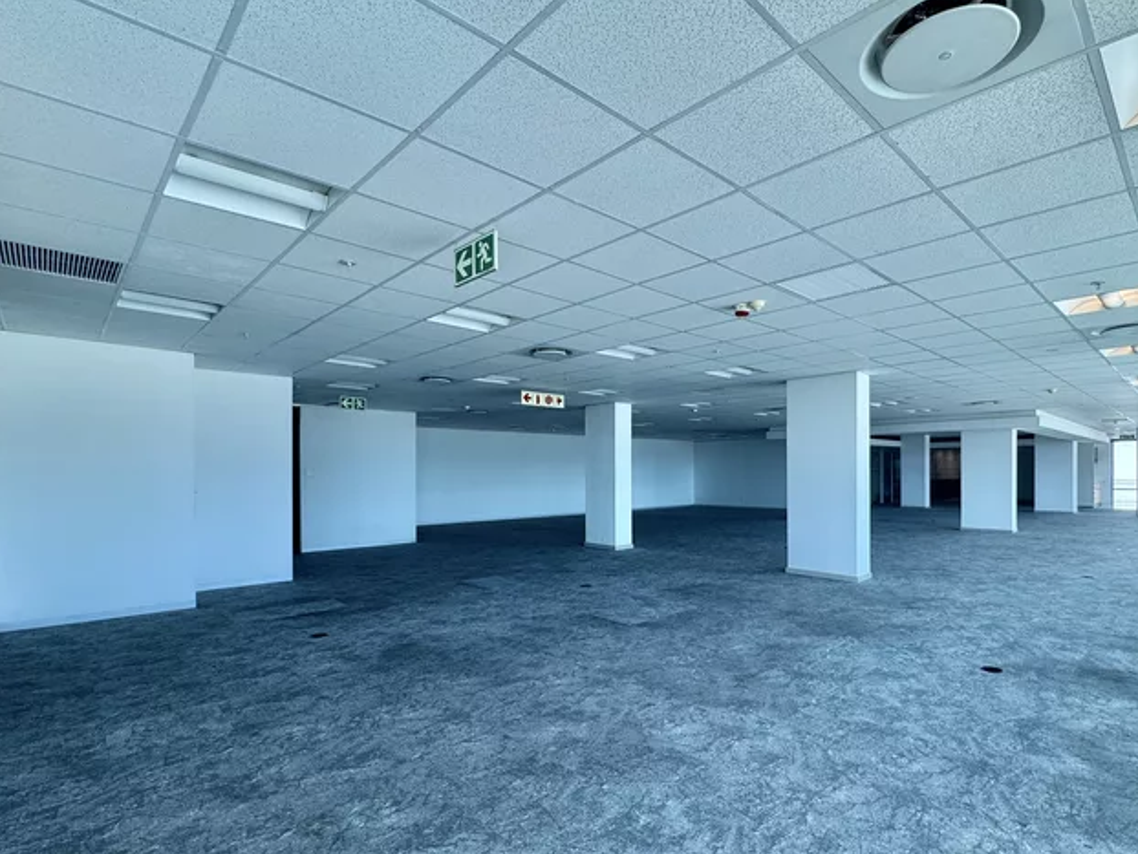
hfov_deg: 87.5
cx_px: 622
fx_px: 592
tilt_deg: -0.5
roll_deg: +0.0
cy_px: 475
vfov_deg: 71.4
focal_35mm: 18
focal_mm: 2.22
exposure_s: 1/99
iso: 50
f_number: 2.2
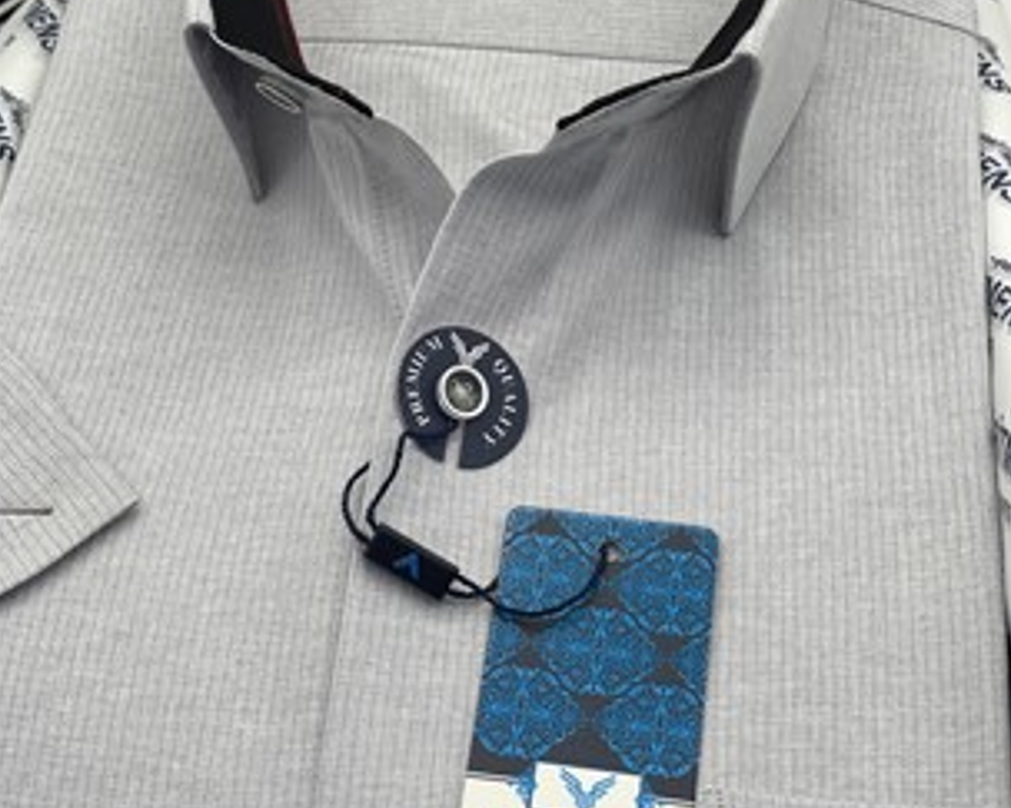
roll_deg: +0.6
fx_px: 2064
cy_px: 318
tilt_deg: -35.2
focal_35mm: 69
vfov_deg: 22.1
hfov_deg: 27.5
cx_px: 509
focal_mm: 6
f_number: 2
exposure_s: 1/124
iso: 25
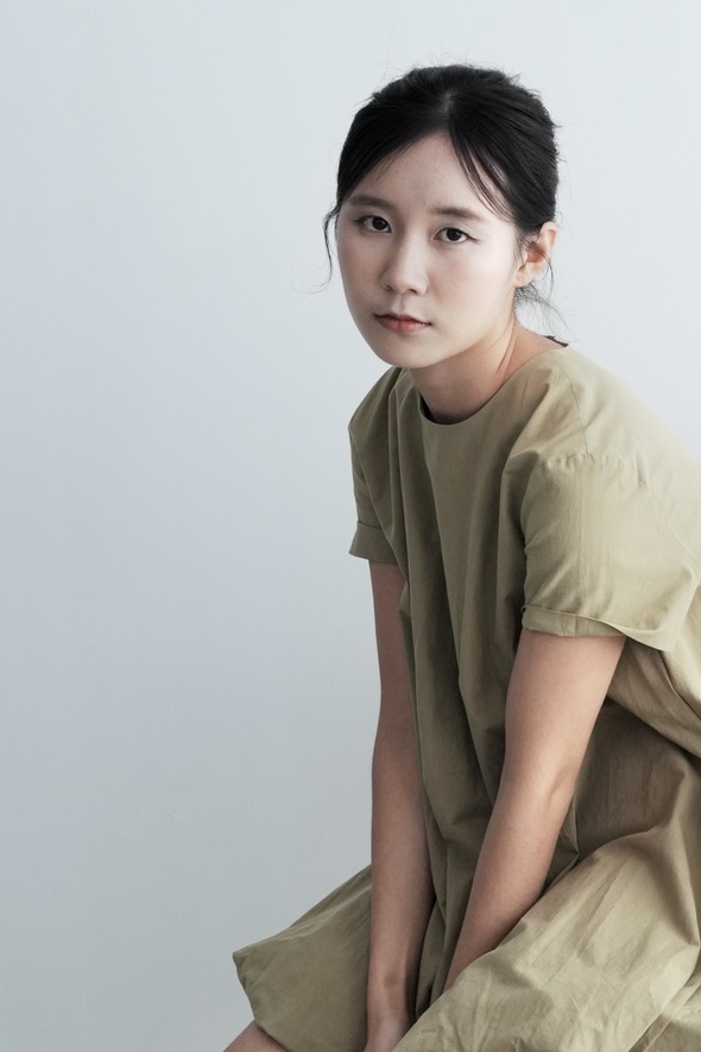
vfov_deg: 14.4
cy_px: 489
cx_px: 455
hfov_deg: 9.6
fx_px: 4158
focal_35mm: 142
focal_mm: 35
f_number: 4
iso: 320
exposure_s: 1/1000
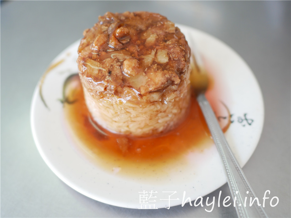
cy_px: 109
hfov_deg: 60.0
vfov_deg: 46.8
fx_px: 252
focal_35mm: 30
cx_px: 146
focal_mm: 15
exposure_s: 1/125
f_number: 1.7
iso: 200
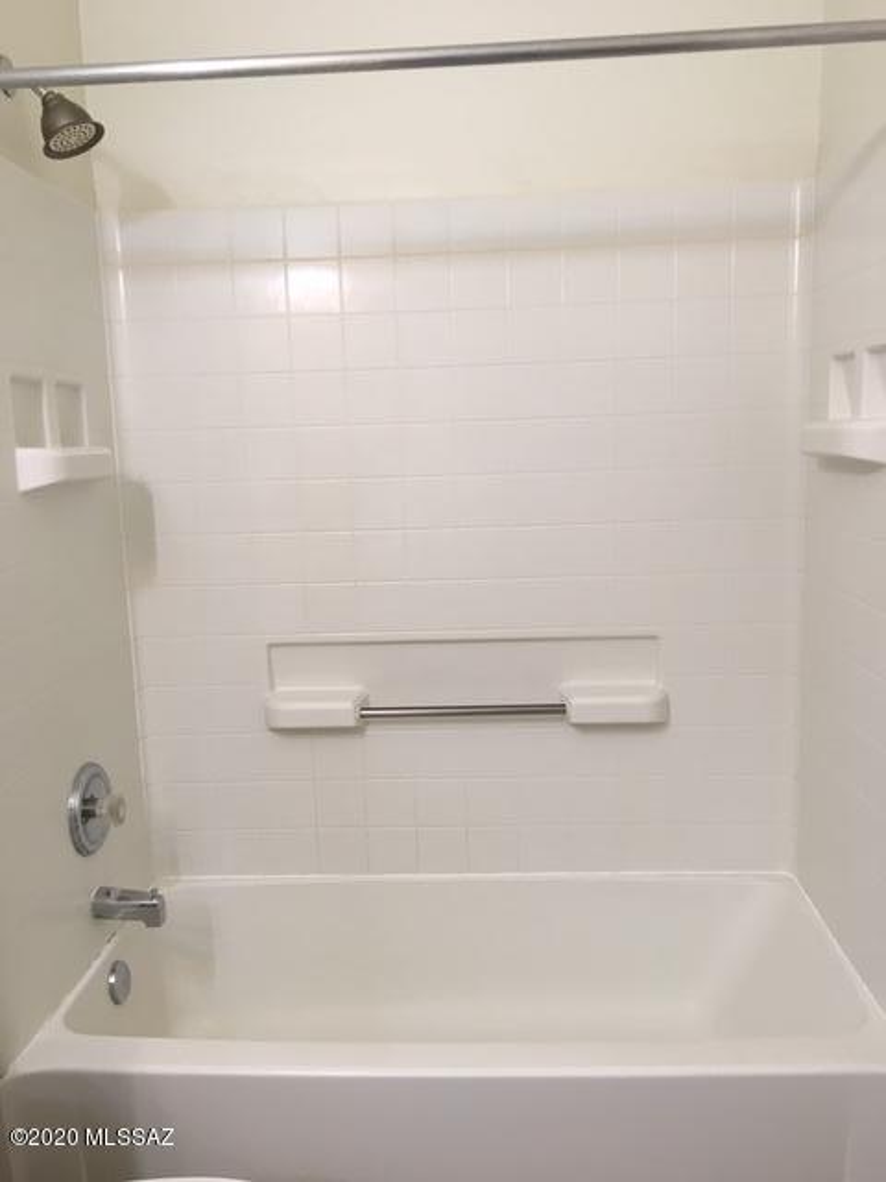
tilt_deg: -10.0
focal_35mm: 29
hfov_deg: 48.2
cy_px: 591
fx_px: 990
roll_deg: +1.3
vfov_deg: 61.7
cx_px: 443
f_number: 2.2
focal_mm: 4.15
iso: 50
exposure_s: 1/30
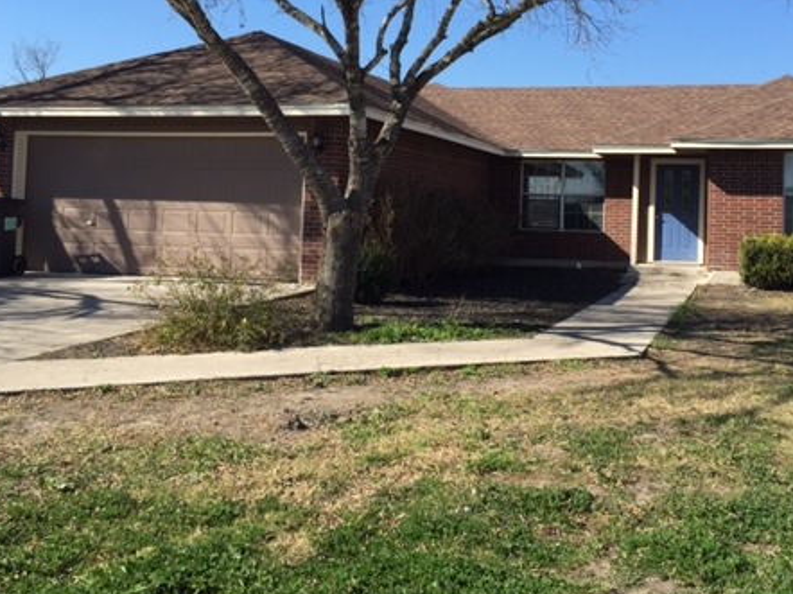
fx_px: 962
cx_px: 466
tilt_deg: +1.6
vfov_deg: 33.9
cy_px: 185
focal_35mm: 42
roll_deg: -2.8
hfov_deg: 44.6
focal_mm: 4.15
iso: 32
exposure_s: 1/1464
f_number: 2.2
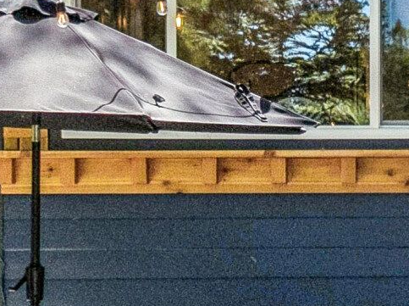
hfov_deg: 10.6
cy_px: 250
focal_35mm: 179
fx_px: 2112
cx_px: 650
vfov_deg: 8.3
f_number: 2.8
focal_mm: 12.3
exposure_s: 1/50
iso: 100
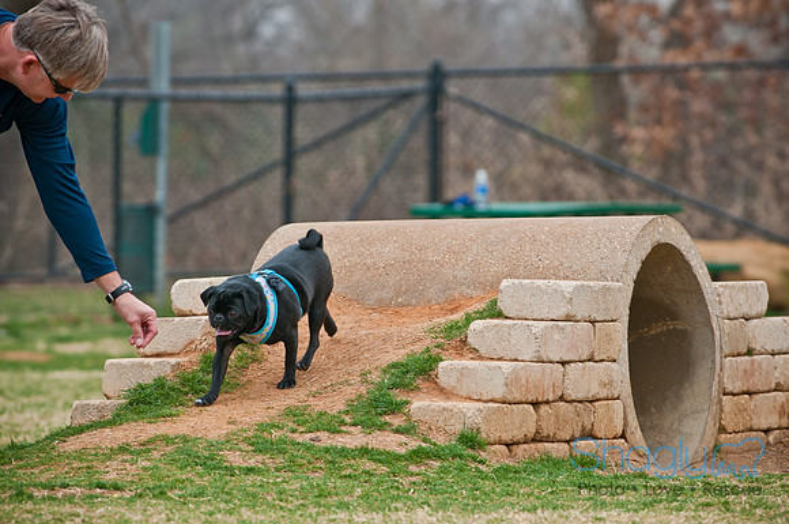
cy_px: 262
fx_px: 6566
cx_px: 394
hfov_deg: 6.9
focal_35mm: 300
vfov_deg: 4.6
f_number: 5
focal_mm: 200
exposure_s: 1/250
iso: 200
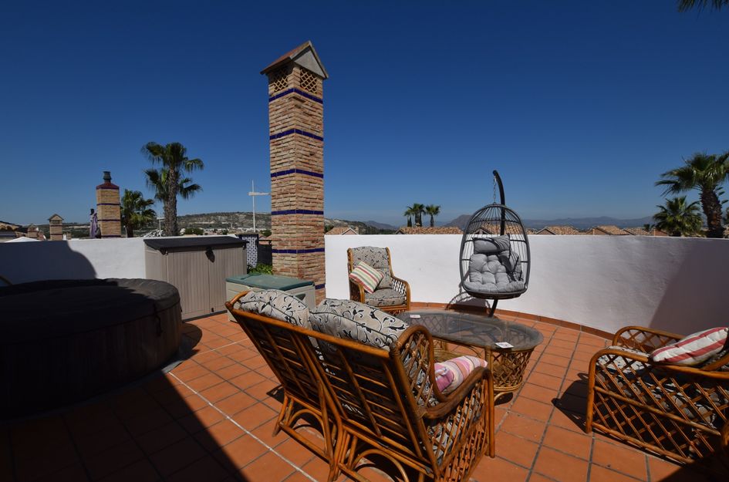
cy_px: 241
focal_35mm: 15
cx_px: 364
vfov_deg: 77.0
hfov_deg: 100.5
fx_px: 303
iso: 200
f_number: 10
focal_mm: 10
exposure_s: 1/1000
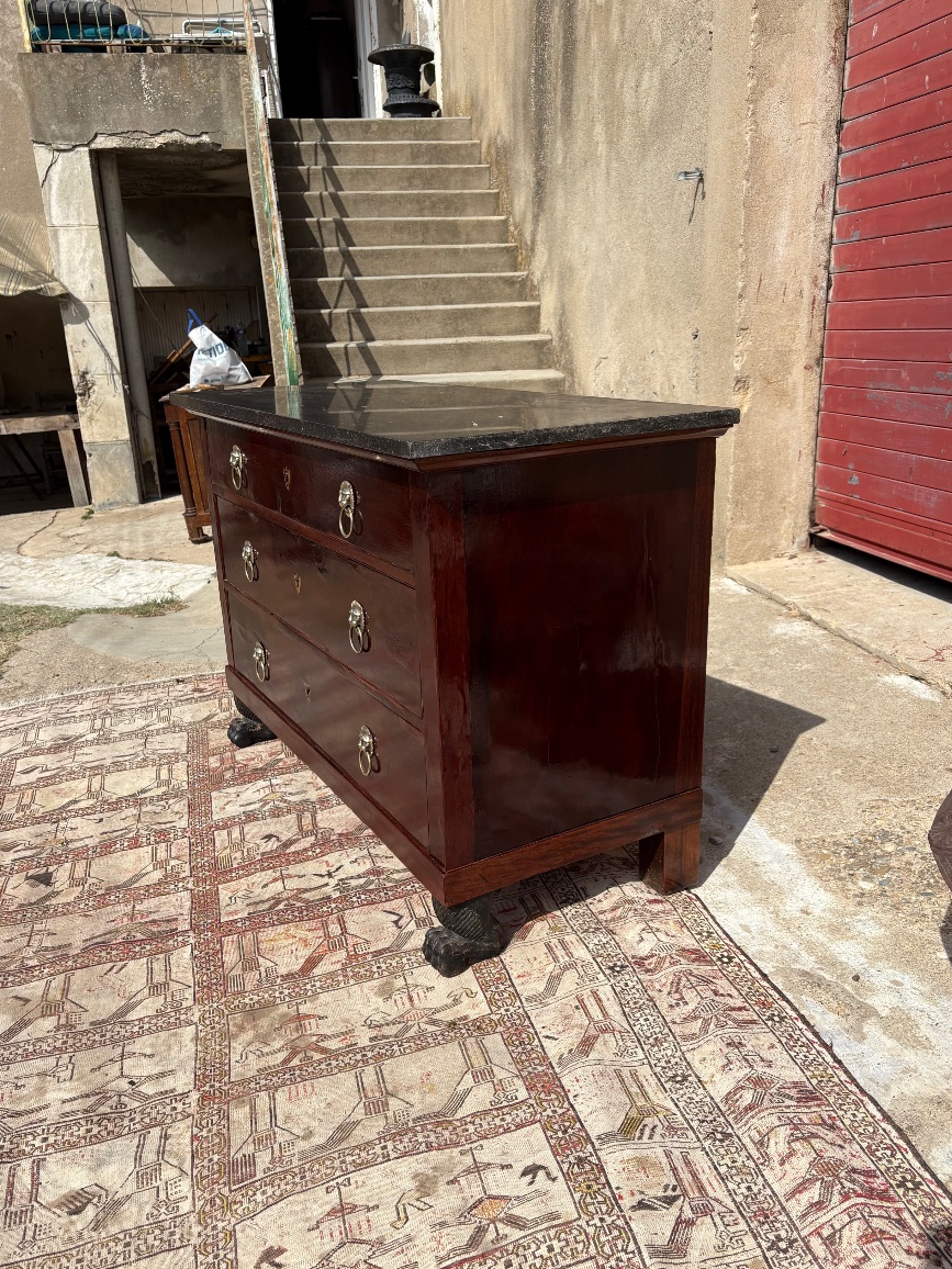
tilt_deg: -18.4
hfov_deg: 51.4
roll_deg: +1.8
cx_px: 479
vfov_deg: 65.3
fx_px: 990
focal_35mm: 27
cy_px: 642
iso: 50
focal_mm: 5.96
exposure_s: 1/4329
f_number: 1.6
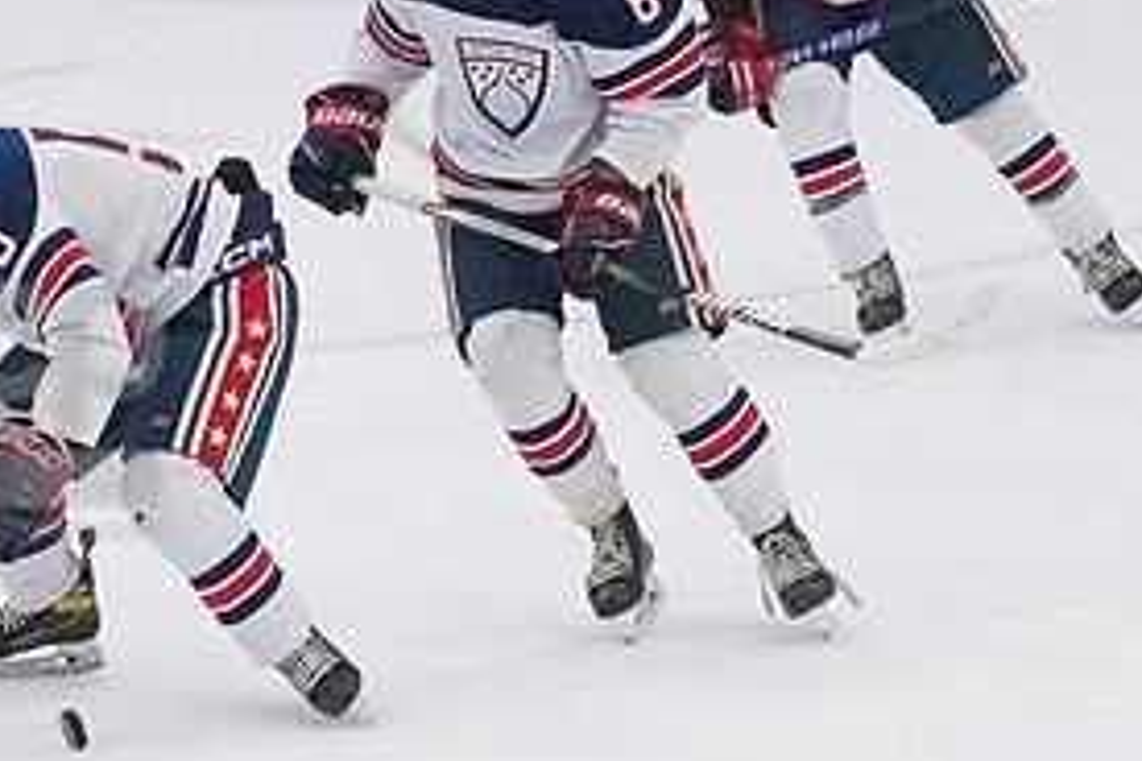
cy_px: 397
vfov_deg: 2.8
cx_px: 37
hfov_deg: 4.2
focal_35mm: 487
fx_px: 15448
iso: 8000
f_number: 5
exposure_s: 1/1600
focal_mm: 155
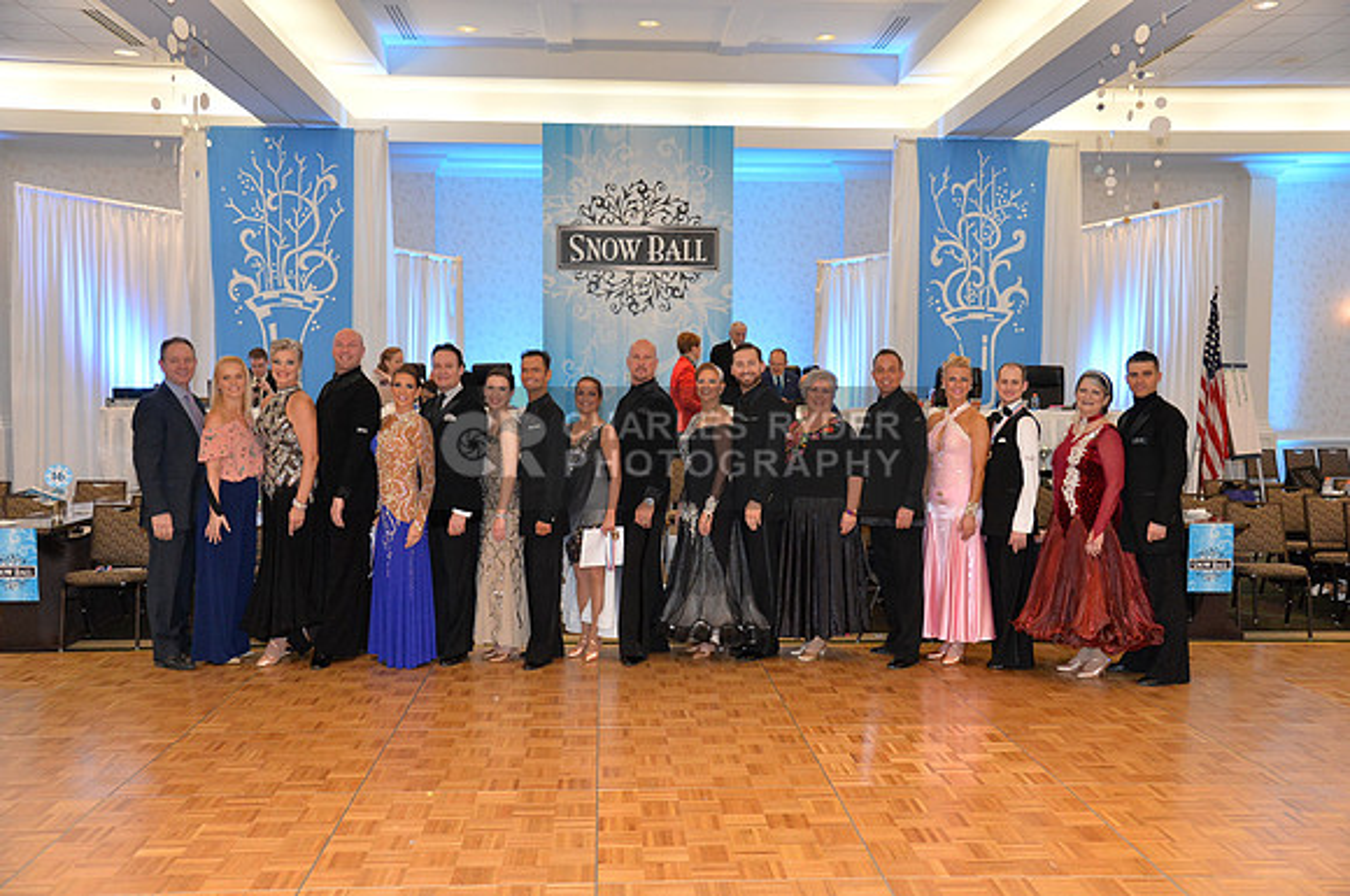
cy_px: 448
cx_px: 675
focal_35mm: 34
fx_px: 1273
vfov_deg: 38.8
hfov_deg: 55.9
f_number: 5
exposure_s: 1/250
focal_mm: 34
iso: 3200
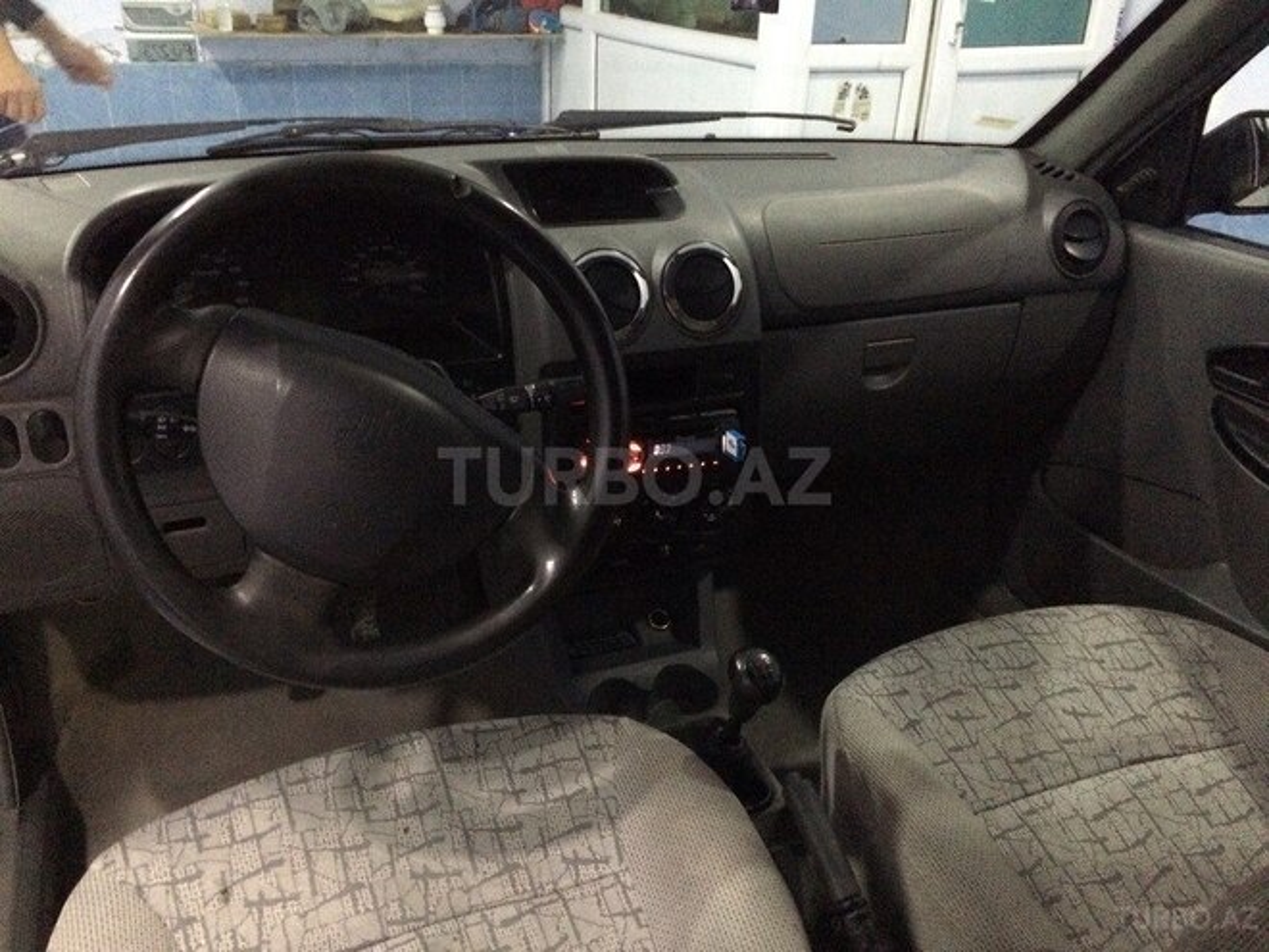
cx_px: 634
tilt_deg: -24.8
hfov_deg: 61.7
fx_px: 1063
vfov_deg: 48.2
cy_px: 476
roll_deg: -2.3
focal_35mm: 29
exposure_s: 1/17
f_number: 2.2
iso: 500
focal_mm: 4.15
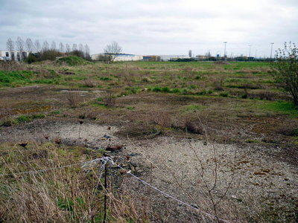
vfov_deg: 45.4
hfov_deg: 58.4
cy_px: 112
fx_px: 267
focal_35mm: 31
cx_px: 149
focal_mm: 5.5
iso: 80
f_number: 2.8
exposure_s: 1/320
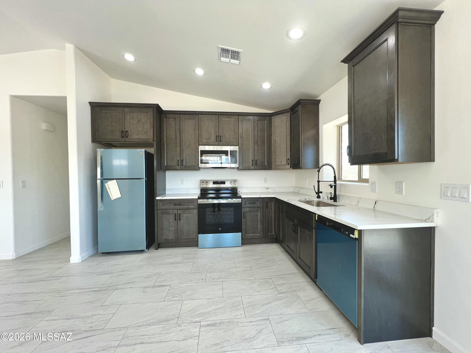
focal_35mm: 13
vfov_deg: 89.9
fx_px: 177
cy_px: 176
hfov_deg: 106.2
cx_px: 236
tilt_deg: -0.6
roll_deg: +0.3
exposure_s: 1/120
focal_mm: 1.57
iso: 80
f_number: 1.8
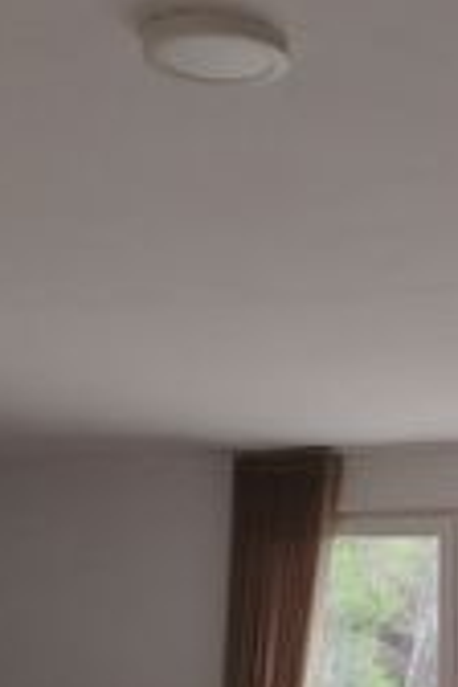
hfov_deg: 14.8
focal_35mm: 89
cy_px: 744
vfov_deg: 21.7
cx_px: 552
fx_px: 1698
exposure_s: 1/100
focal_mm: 5.25
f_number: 1.75
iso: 363
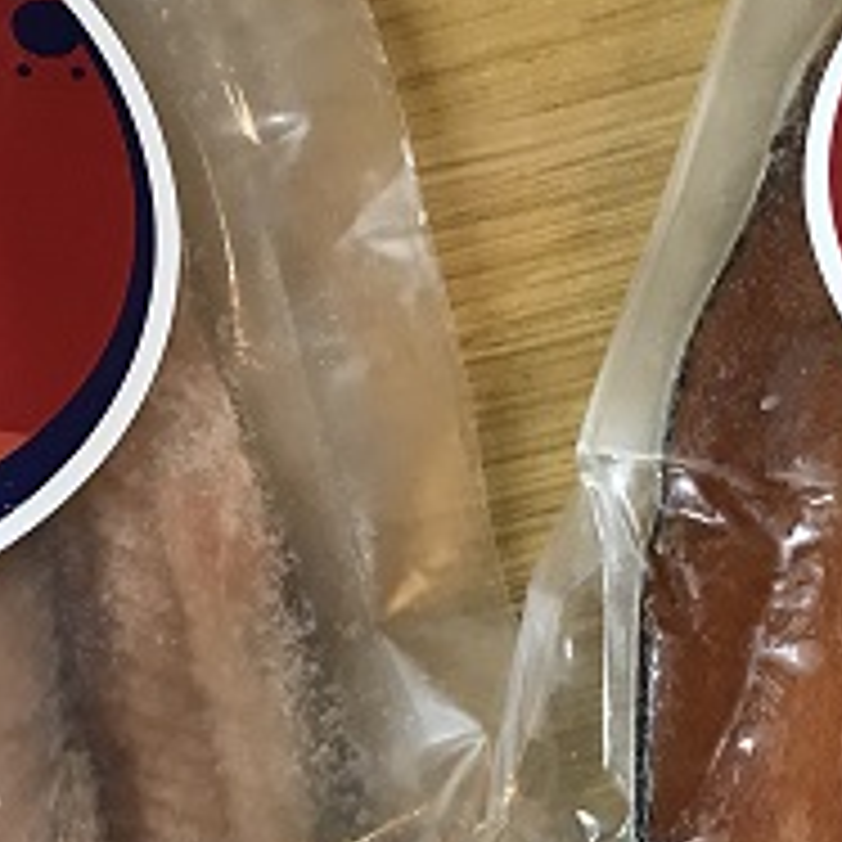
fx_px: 2972
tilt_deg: -64.9
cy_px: 592
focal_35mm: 108
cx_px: 349
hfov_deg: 16.1
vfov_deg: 16.1
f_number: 1.8
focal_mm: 3.99
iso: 40
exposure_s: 1/30
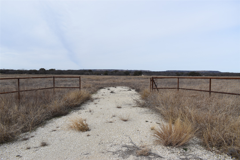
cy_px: 80
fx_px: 180
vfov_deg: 47.9
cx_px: 120
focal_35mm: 27
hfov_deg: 67.4
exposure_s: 1/320
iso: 100
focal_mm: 18
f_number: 8
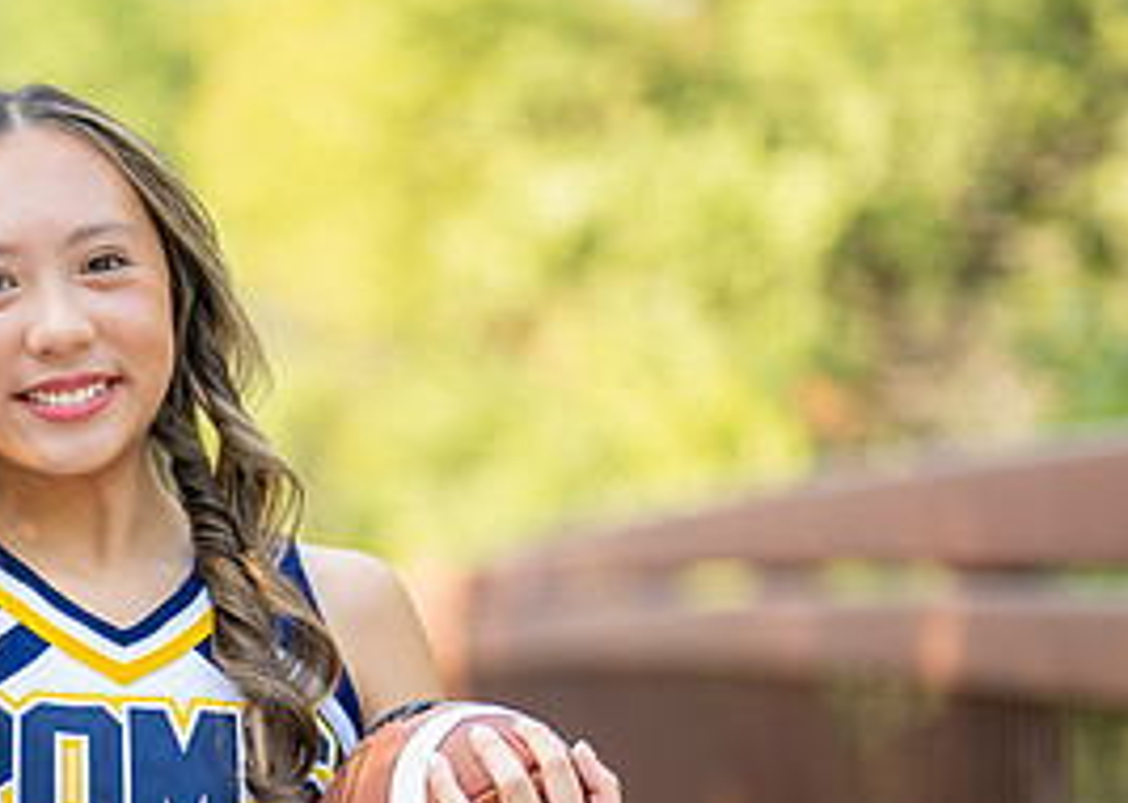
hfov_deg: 13.6
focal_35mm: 147
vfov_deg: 9.7
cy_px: 771
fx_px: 4703
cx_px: 146
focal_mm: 50
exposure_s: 1/640
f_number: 1.2
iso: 100
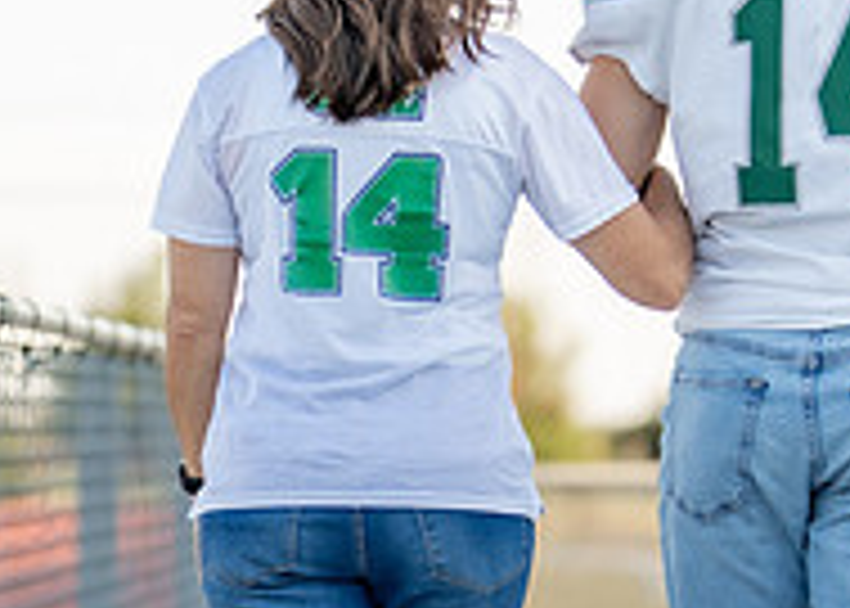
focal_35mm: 185
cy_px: 646
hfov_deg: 10.9
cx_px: 492
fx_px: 4466
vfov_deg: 7.7
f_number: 1.2
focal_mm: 50
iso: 100
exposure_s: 1/1600
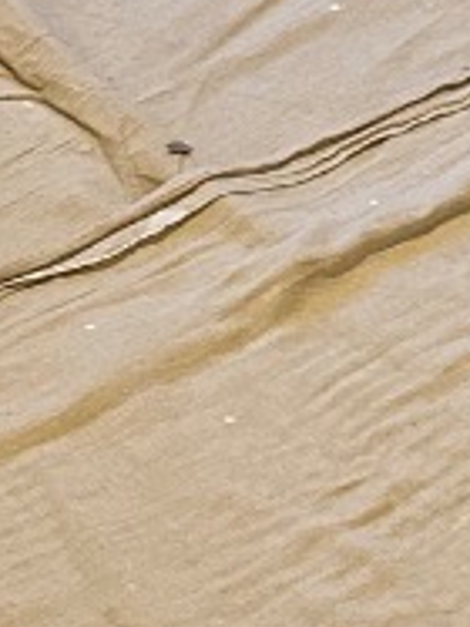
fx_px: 2791
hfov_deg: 9.6
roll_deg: +1.4
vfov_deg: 9.8
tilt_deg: -6.6
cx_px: 235
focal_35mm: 154
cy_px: -1257
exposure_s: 1/50
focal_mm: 6.86
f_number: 1.78
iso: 500
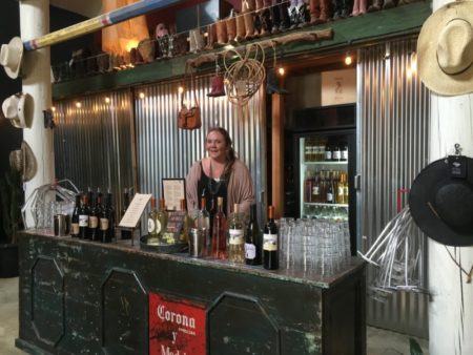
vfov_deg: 48.3
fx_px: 396
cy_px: 178
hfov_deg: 61.6
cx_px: 236
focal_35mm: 29
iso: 100
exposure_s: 1/30
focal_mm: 4.15
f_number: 2.2
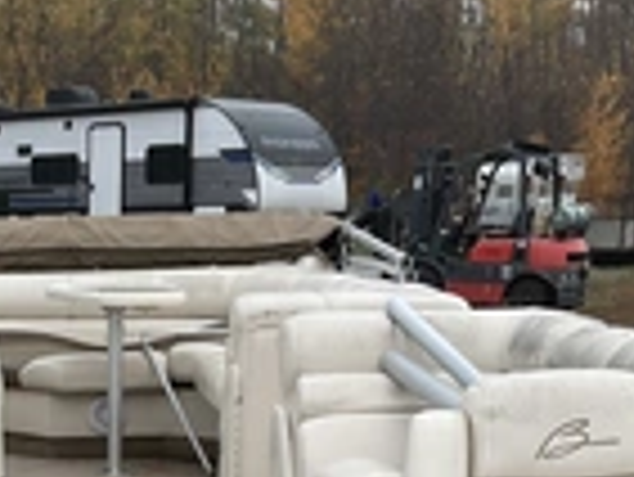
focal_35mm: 82
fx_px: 1503
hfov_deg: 22.9
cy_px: 666
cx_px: 9
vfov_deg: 16.7
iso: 20
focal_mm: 3
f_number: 1.8
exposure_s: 1/182
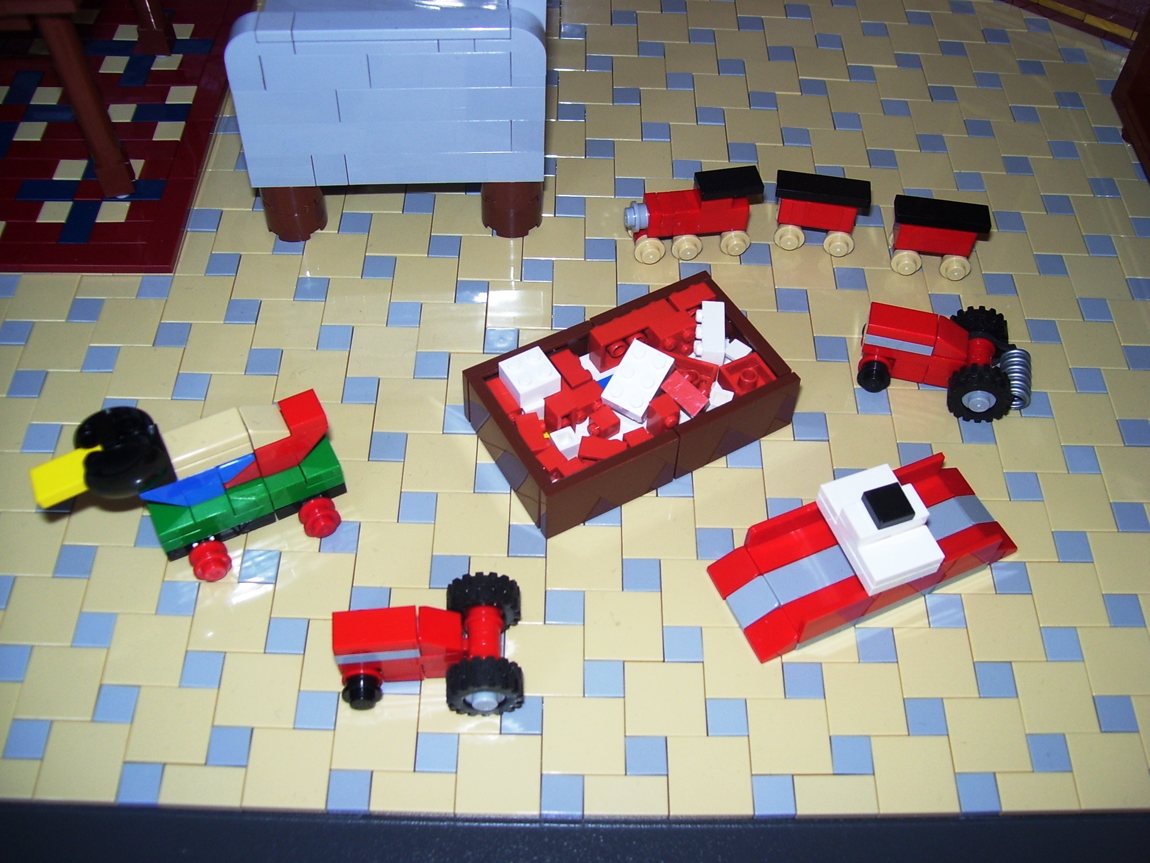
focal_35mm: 36
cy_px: 432
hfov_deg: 51.4
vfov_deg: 39.7
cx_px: 575
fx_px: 1196
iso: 80
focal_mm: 6
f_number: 2.7
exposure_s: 1/60
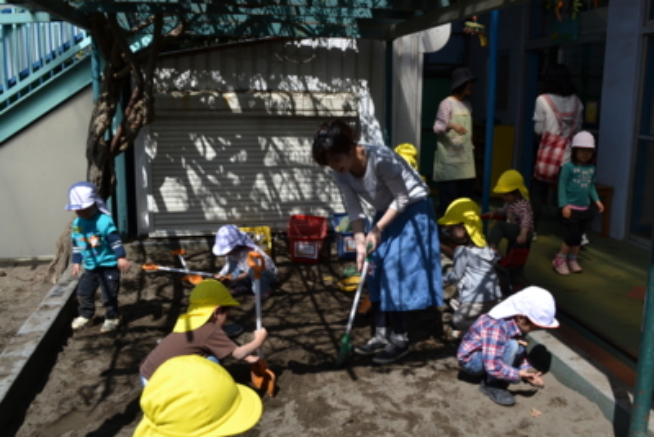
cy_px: 218
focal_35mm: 33
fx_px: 600
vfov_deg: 40.0
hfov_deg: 57.2
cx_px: 327
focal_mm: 22
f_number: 8
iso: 100
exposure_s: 1/250
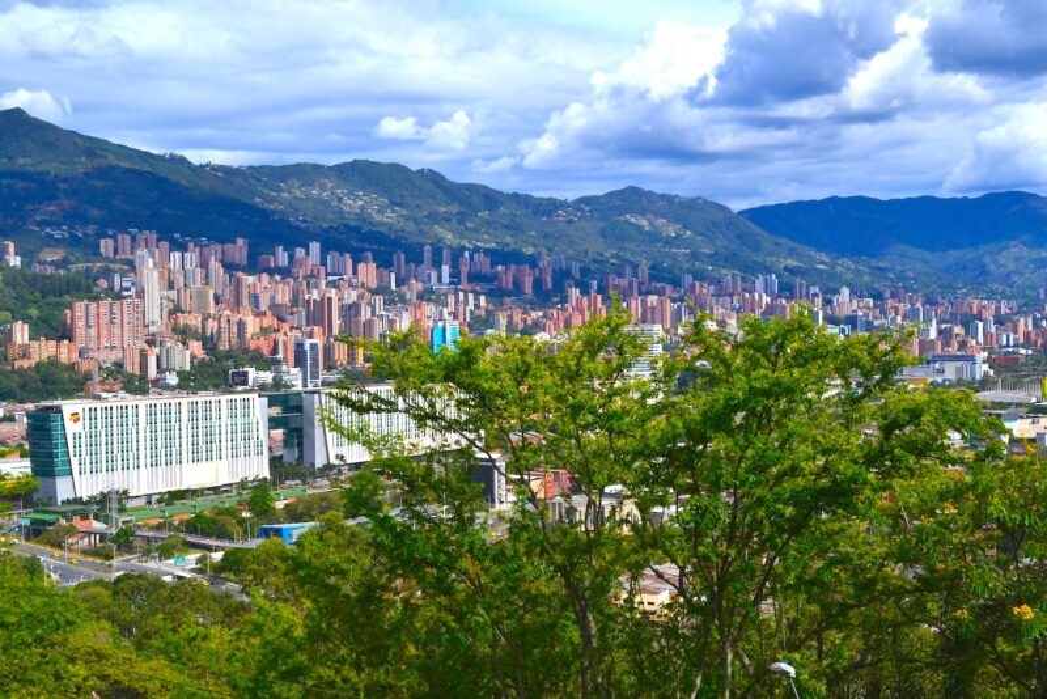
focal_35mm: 48
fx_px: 1396
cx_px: 524
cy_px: 350
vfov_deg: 28.1
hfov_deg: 41.1
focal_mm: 32
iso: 360
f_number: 11
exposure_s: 1/500
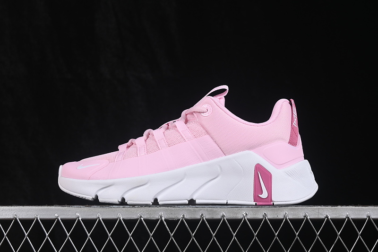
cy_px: 126
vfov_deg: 18.2
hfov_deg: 27.0
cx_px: 189
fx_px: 787
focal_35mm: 75
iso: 160
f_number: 8
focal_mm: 50
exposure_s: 1/80
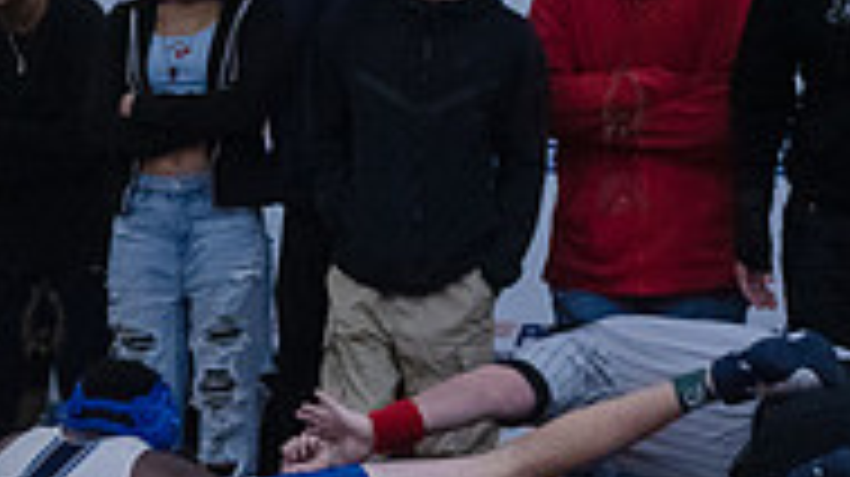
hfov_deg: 8.4
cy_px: 353
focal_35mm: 257
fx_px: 5788
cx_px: 40
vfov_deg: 4.7
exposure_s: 1/400
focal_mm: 80
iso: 6400
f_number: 3.2
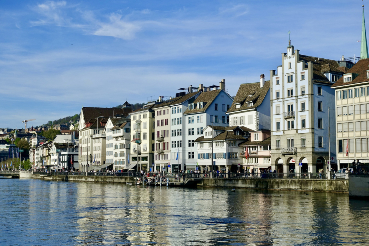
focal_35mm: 58
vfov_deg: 23.4
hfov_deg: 34.5
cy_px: 123
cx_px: 184
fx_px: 595
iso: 125
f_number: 5.6
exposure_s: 1/100
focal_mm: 21.19
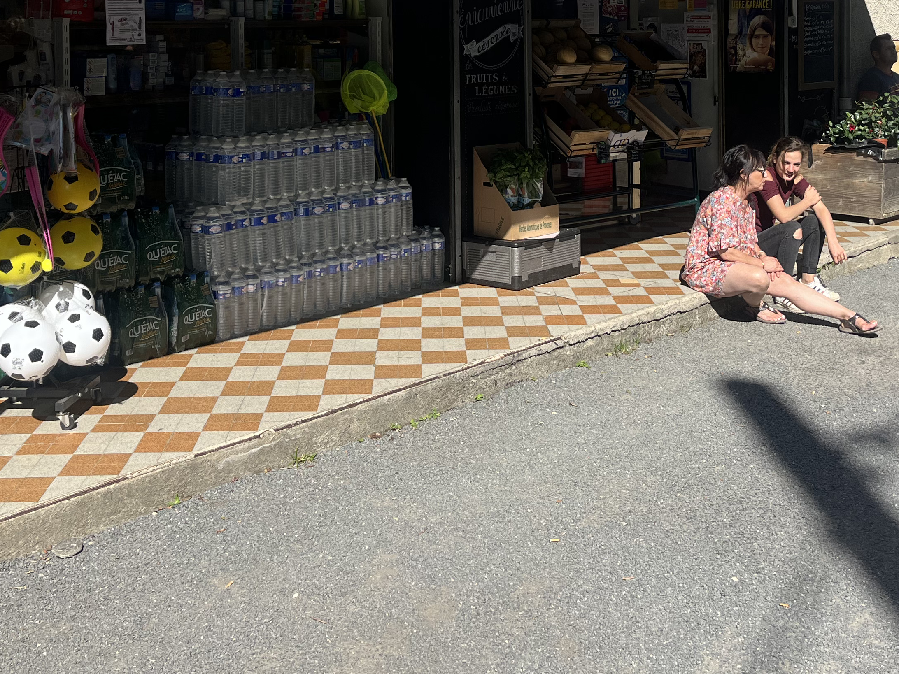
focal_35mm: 48
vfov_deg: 29.1
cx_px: 495
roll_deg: +1.0
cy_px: 71
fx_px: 1247
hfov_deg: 39.6
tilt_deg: +0.0
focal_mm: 5.1
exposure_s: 1/3521
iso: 50
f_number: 1.6
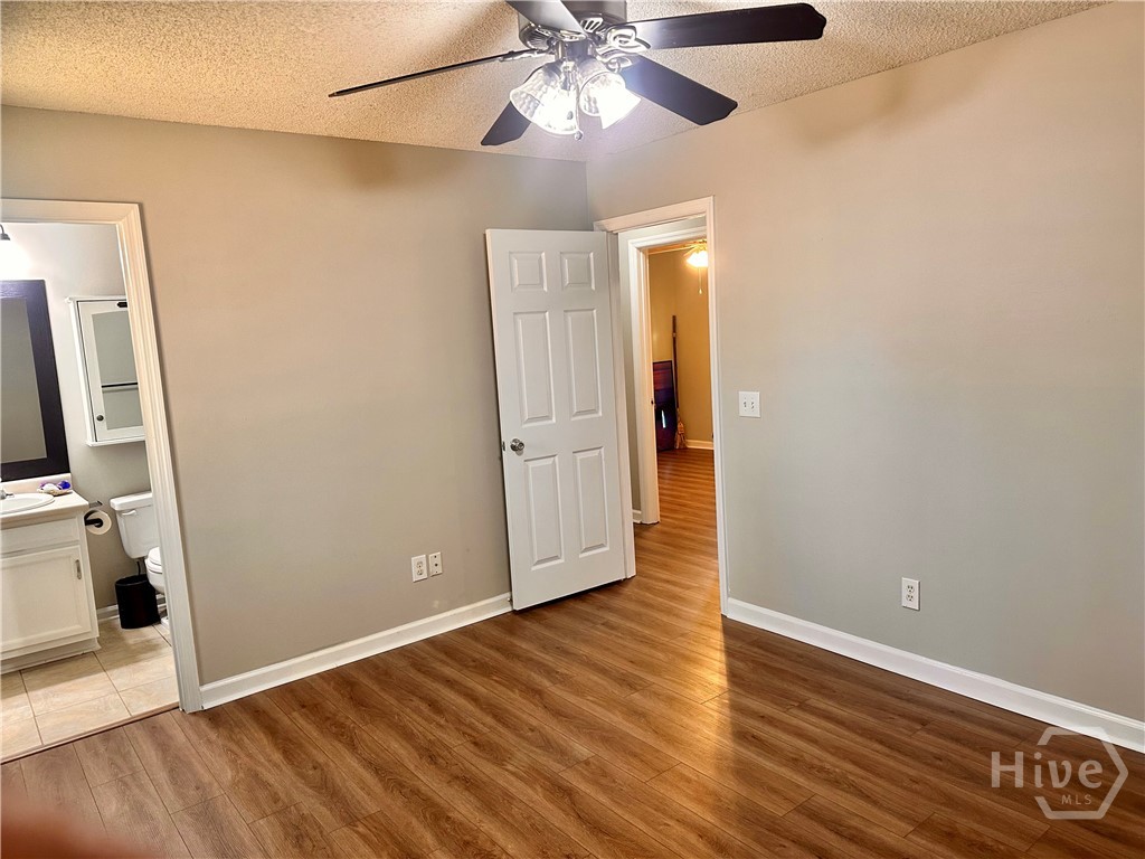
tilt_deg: -7.9
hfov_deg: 71.6
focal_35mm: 24
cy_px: 430
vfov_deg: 56.8
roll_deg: +3.7
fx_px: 794
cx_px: 572
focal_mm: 6.86
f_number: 1.78
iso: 200
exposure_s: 1/60
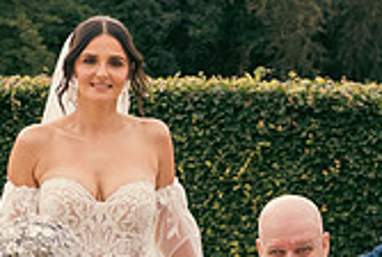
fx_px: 2137
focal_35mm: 201
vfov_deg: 6.8
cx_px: 233
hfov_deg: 10.2
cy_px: 334
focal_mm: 58
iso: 320
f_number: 6.3
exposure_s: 1/200
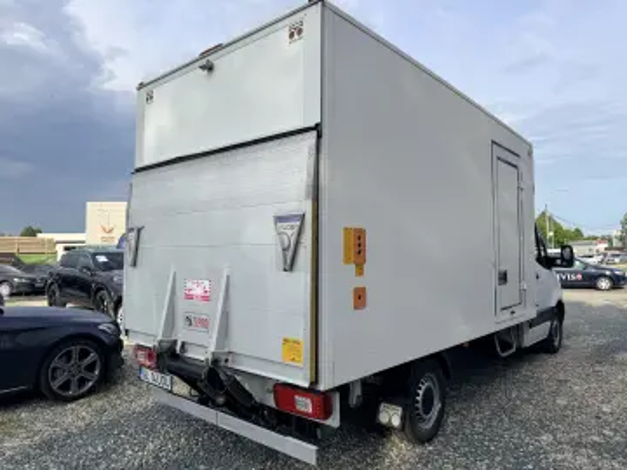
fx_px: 435
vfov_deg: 56.8
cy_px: 235
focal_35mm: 24
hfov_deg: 71.6
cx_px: 314
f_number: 1.78
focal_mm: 6.76
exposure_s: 1/4673
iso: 80
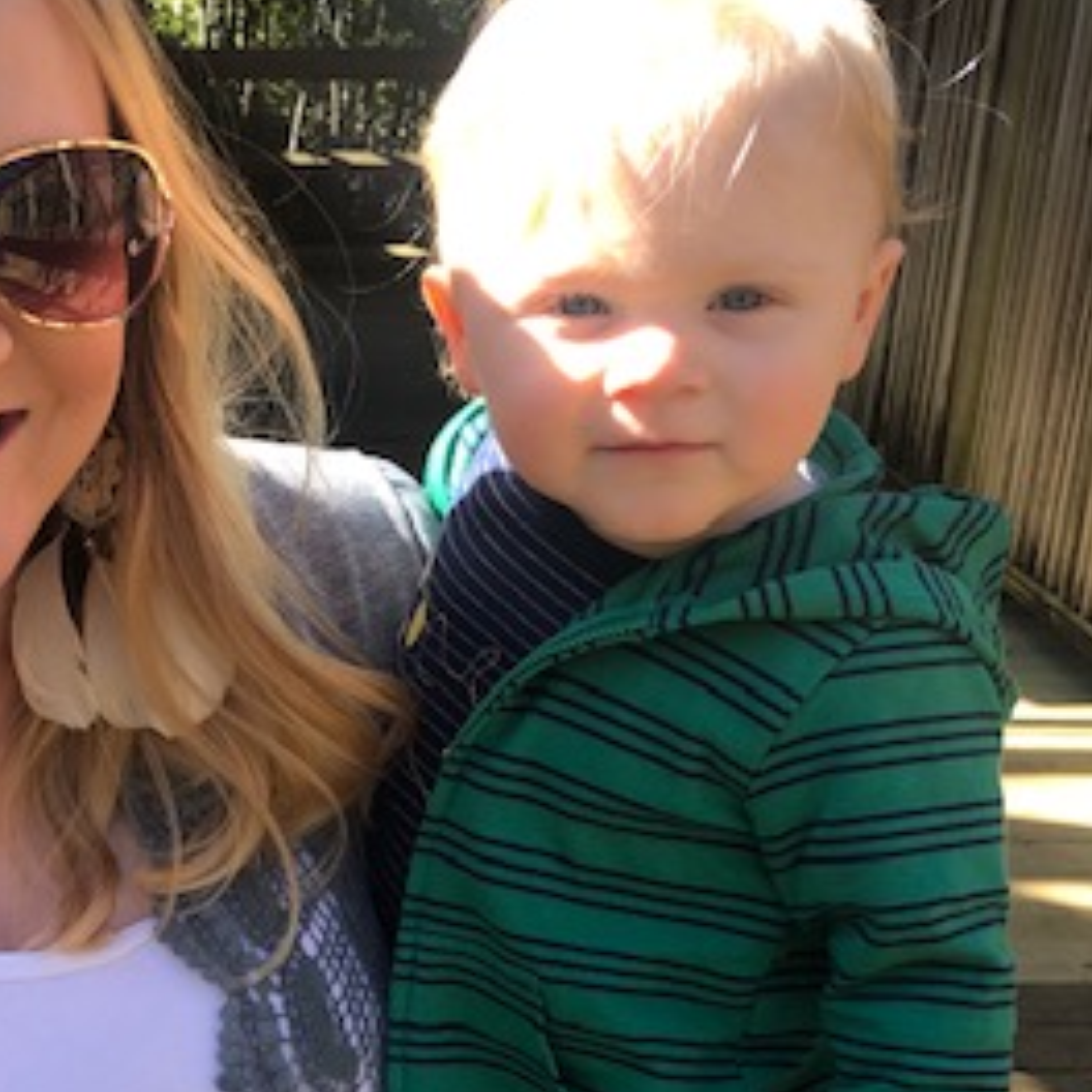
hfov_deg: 28.1
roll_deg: +1.3
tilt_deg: -23.2
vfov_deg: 28.1
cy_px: 852
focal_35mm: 60
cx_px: 240
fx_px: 2141
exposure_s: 1/219
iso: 20
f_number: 1.8
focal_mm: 3.99
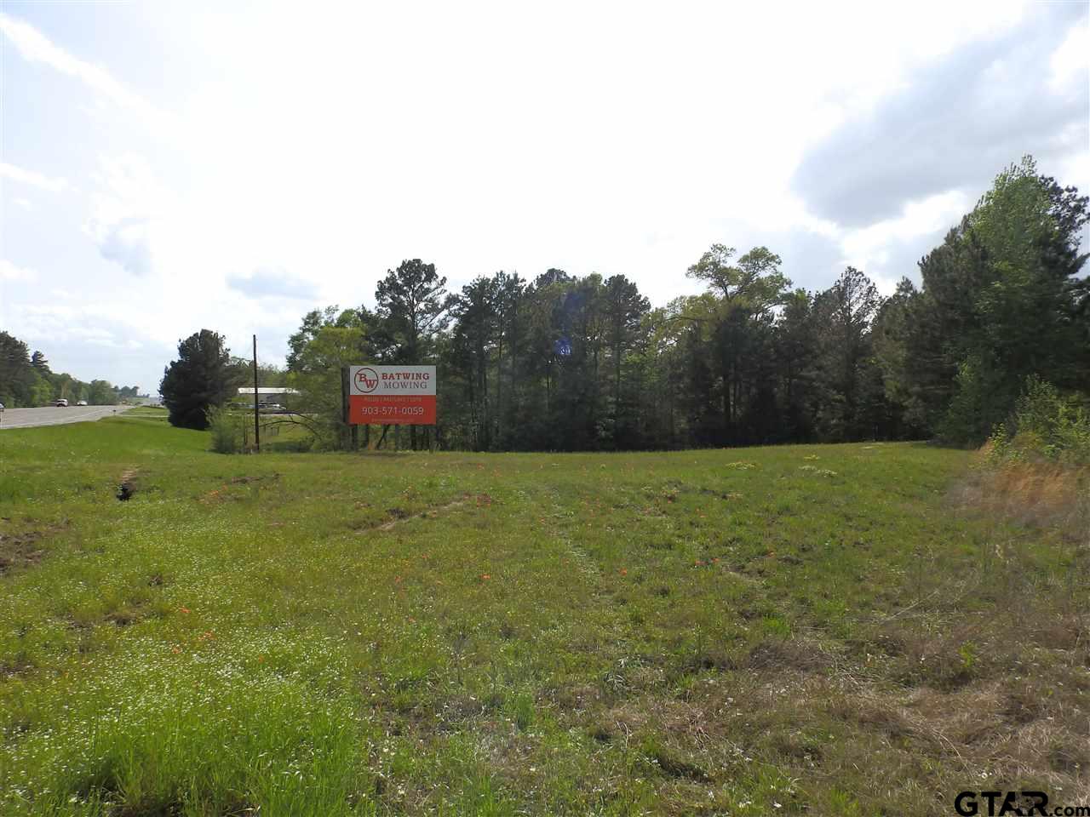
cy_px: 408
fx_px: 693
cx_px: 545
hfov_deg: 76.4
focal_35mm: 22
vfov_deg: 61.1
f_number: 5
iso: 80
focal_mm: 4
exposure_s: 1/640
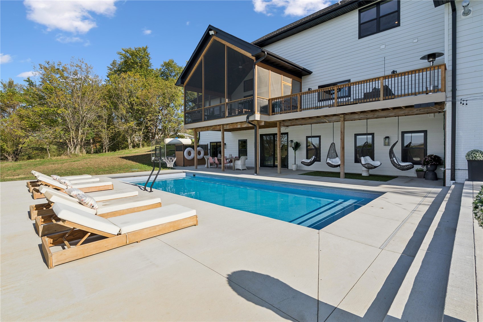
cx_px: 242
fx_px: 228
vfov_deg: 70.4
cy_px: 161
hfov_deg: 93.3
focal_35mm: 17
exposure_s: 1/250
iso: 100
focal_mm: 17
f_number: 8
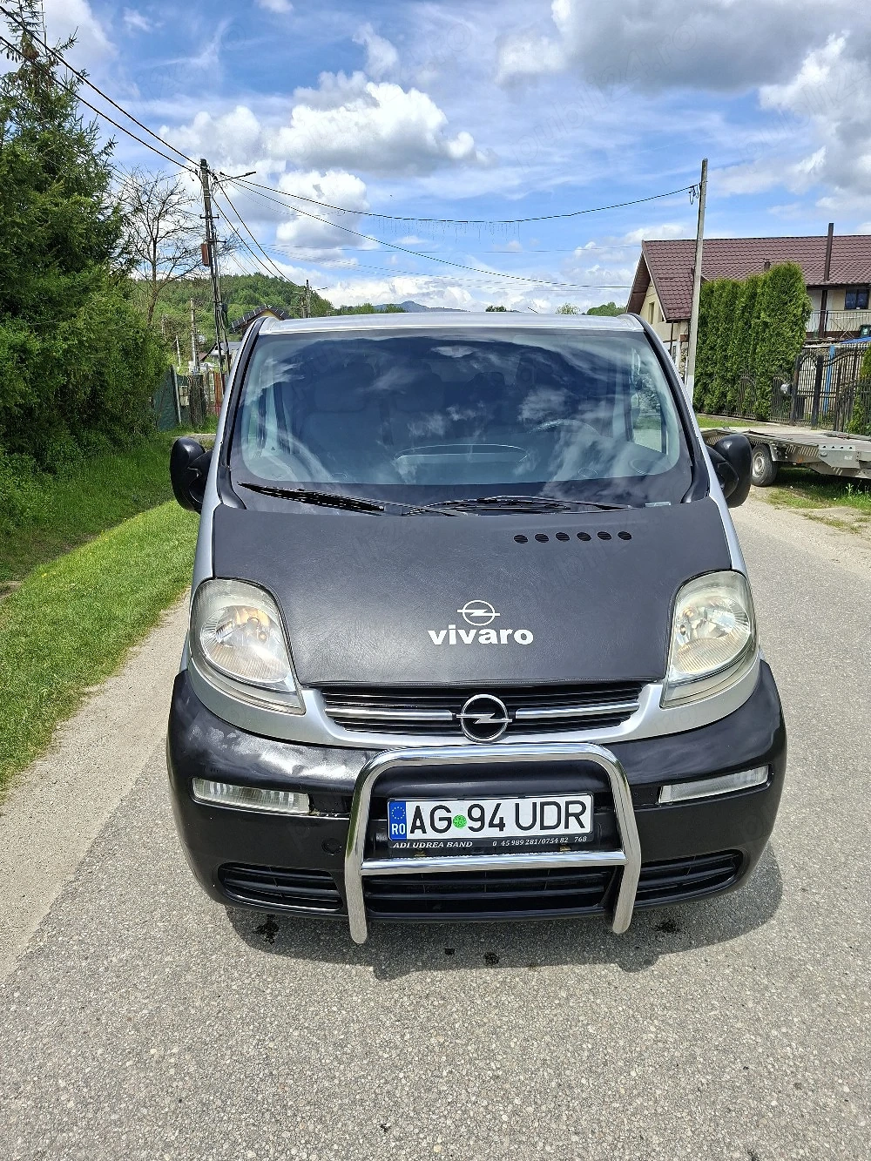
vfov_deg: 73.9
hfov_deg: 58.9
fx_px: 772
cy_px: 580
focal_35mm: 23
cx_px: 436
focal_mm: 5.54
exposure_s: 1/2000
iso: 50
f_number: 1.8
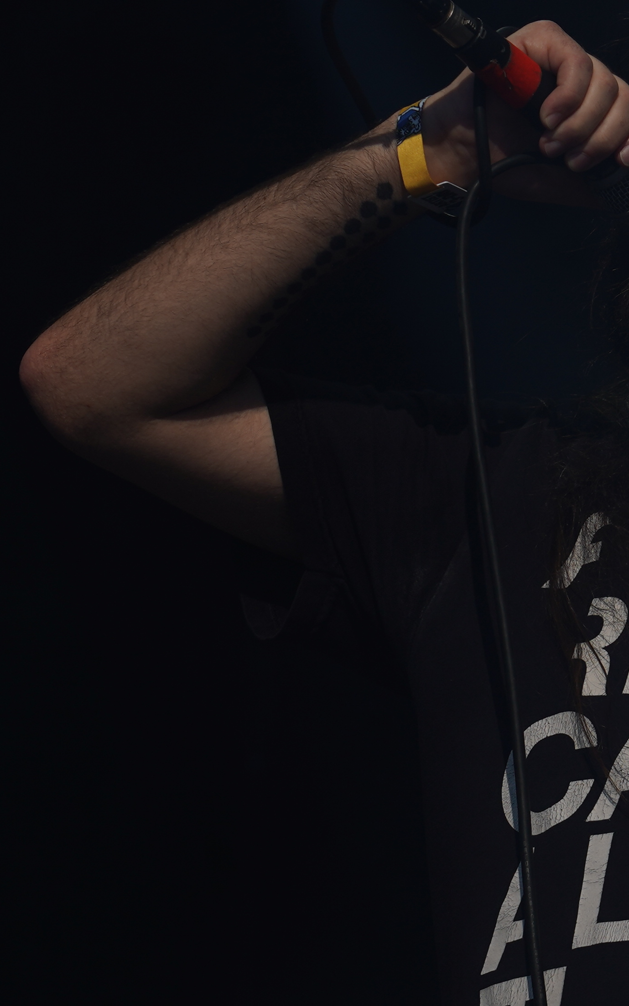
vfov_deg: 7.2
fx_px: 7980
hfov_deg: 4.5
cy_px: 482
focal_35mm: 291
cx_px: 826
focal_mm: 105
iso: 100
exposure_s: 1/1600
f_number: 8
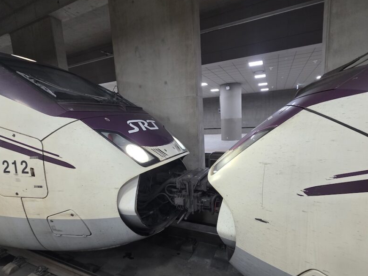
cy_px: 151
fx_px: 181
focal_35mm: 17
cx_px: 186
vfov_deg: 74.5
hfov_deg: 91.0
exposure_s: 1/60
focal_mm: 2.2
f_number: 1.9
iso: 320
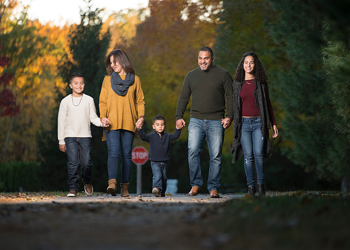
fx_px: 2271
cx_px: 176
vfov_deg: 6.3
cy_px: 124
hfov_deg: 8.8
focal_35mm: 229
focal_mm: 200
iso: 500
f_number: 3.2
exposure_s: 1/640
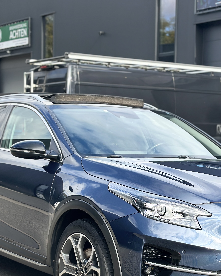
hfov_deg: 17.8
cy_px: 163
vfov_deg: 22.2
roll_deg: -1.1
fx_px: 703
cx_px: 144
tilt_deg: -2.5
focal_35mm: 86
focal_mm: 6.86
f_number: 1.78
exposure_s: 1/1323
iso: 80
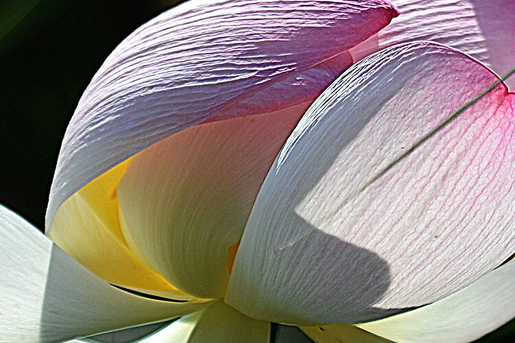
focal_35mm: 934
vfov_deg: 1.5
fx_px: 13352
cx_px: 302
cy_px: 129
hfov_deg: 2.2
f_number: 5.6
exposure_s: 1/640
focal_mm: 195
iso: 100
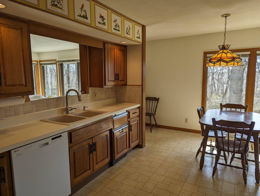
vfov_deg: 56.9
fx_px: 181
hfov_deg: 71.5
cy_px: 98
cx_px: 130
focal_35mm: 24
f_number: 1.85
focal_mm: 6.81
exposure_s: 1/279
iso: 37
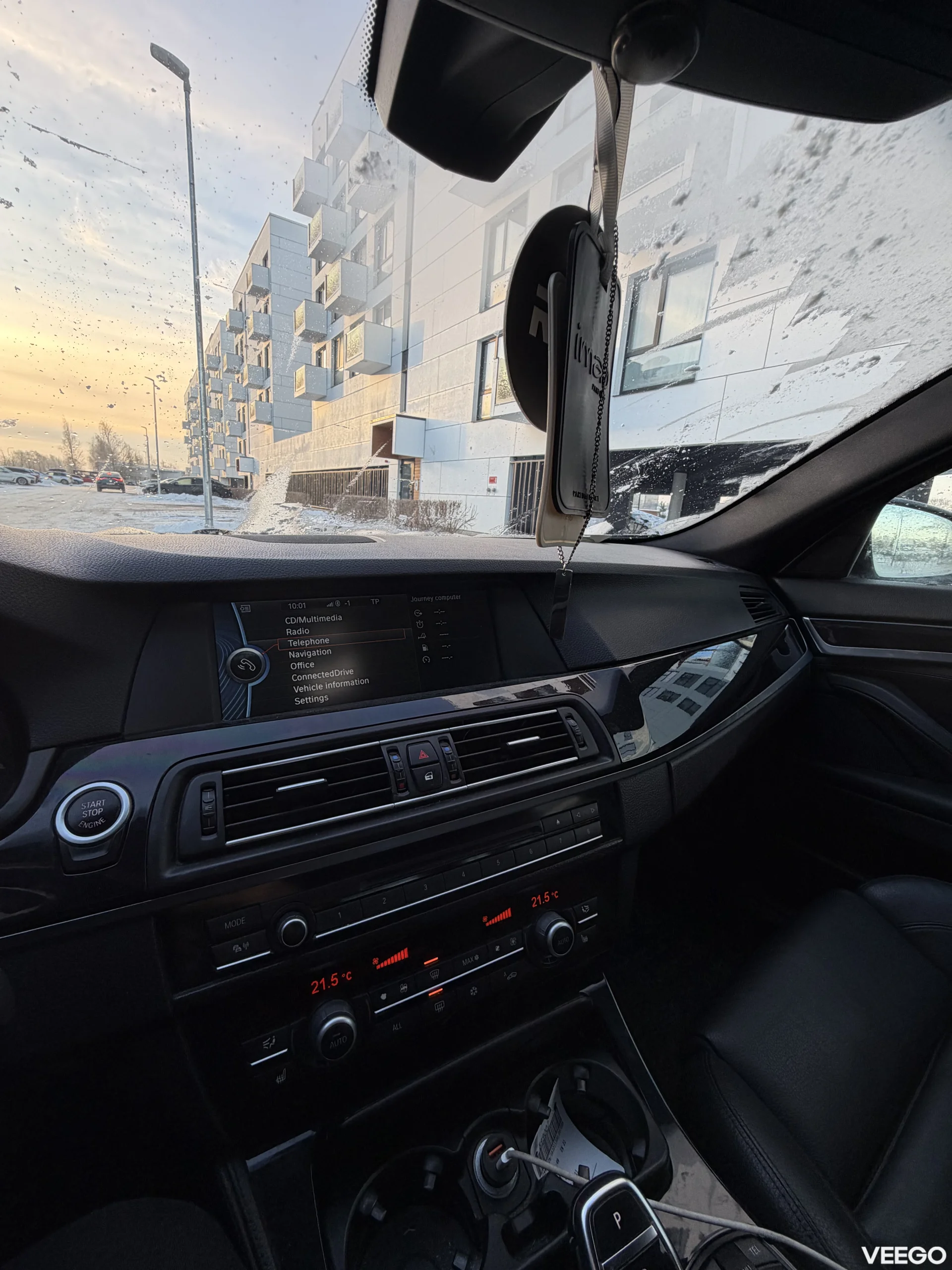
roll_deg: -4.4
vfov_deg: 102.1
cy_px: 635
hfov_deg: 85.7
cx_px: 476
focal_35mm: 14
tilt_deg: -13.6
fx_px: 513
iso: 50
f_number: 2.2
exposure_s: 1/121
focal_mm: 2.22
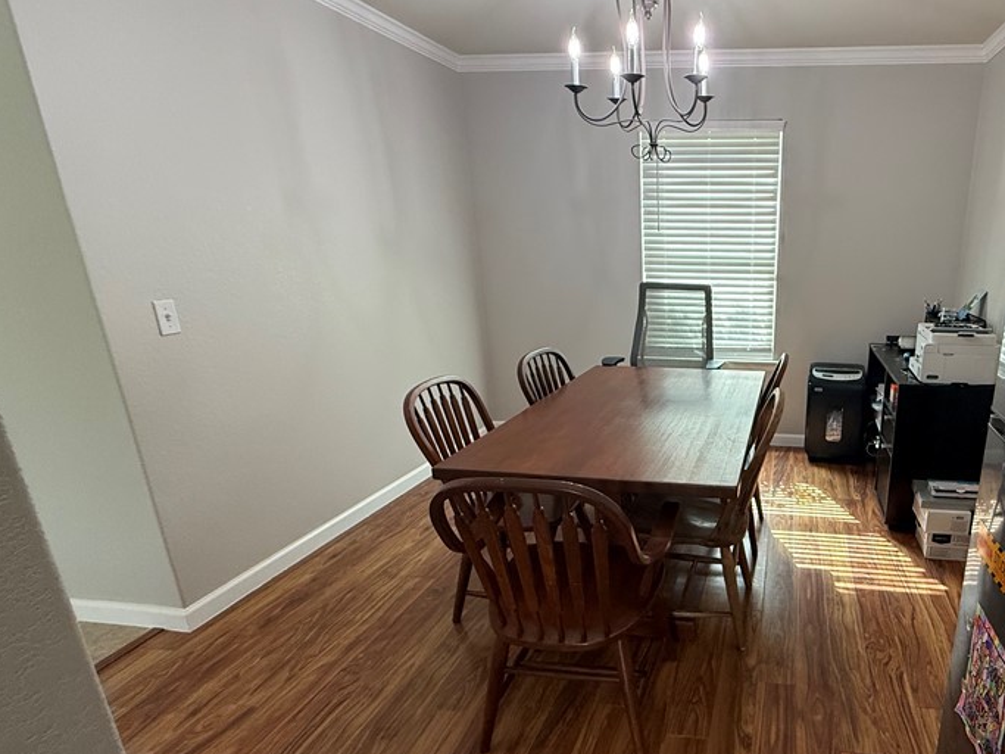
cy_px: 423
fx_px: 610
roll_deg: -1.0
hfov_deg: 74.7
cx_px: 722
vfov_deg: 63.2
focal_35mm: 21
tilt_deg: -17.4
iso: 320
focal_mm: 2.22
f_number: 2.2
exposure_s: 1/120
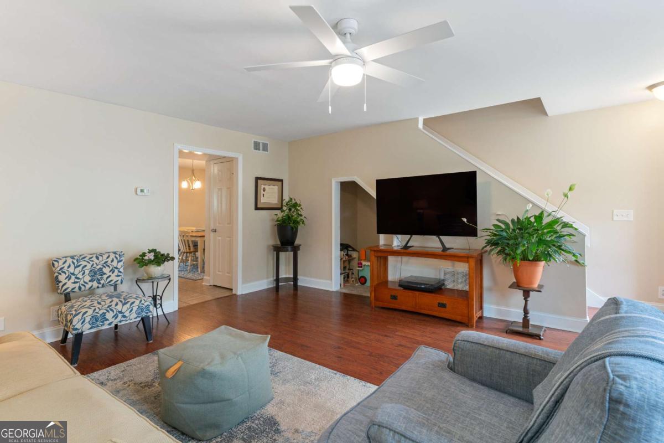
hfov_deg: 90.0
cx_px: 332
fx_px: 332
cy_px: 222
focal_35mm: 18
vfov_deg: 67.4
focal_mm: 18
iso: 250
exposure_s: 1/4
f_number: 8
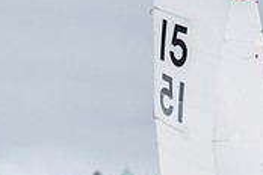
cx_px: -88
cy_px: 272
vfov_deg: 0.9
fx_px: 10965
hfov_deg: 1.4
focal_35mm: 1501
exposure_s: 1/2500
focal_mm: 300
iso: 250
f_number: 4
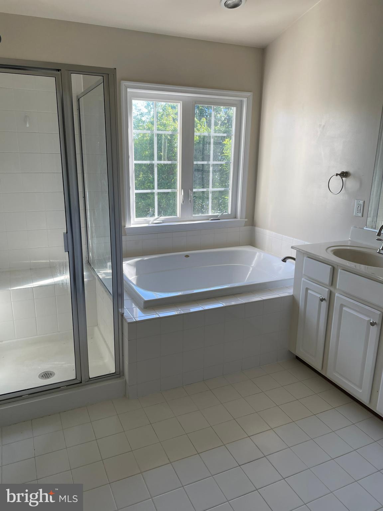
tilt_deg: -14.1
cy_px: 256
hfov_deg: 53.1
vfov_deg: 67.3
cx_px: 192
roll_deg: -0.6
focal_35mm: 26
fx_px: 384
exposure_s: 1/212
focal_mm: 4.2
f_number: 1.6
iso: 32
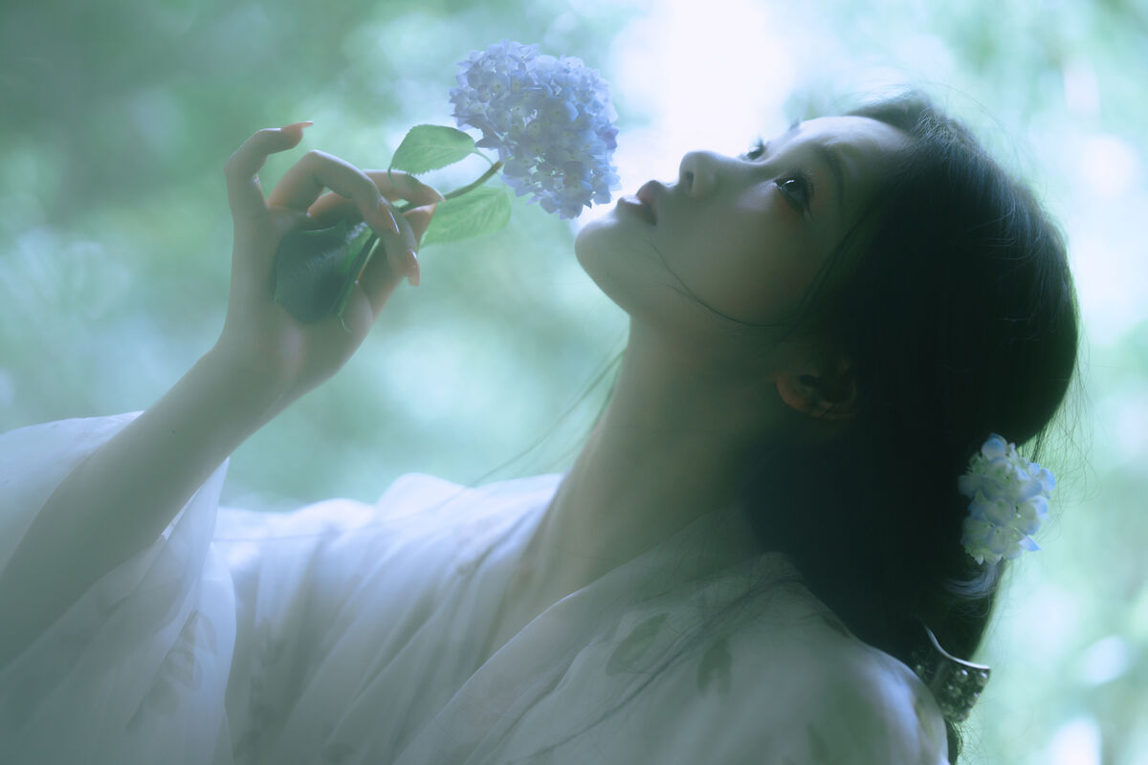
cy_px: 382
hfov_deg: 23.9
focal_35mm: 85
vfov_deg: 16.1
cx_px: 574
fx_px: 2710
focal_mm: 85
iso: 250
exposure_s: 1/640
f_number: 1.6
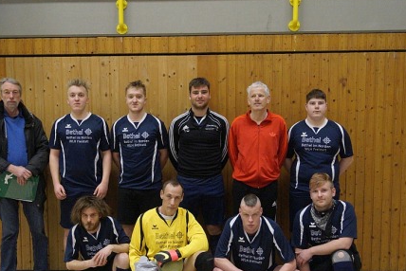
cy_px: 186
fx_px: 530
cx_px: 185
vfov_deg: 28.5
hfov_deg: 41.8
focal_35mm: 47
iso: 3200
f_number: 4
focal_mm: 22
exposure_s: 1/160
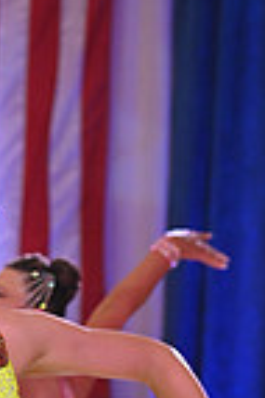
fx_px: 4405
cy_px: 562
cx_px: -252
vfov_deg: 5.1
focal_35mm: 398
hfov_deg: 3.4
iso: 2000
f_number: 5
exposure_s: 1/250
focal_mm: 98
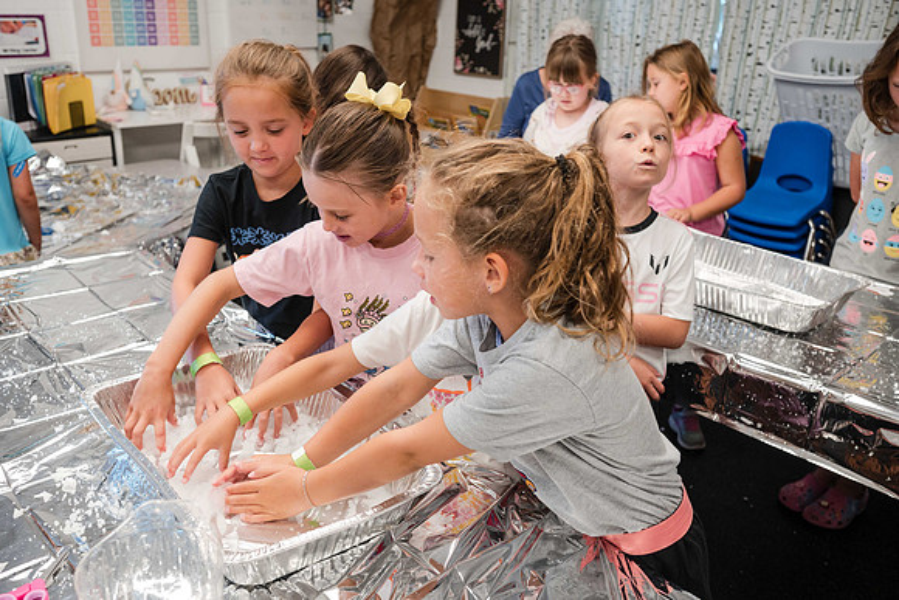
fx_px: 777
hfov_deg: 60.1
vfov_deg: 42.2
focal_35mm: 31
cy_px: 300
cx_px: 448
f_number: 4
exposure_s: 1/125
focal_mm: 30
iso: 1400
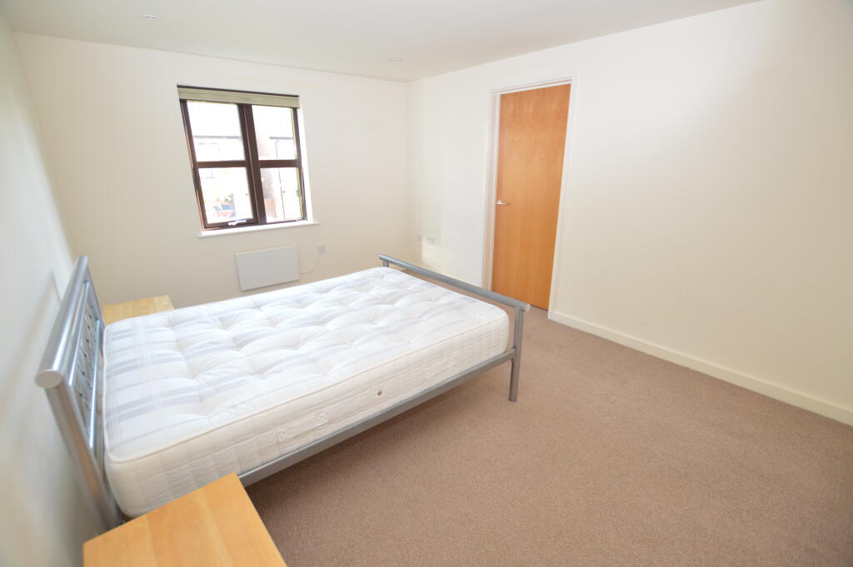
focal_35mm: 15
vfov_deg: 77.2
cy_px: 284
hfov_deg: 100.4
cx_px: 426
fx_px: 355
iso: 400
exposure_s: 1/60
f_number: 4
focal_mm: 10
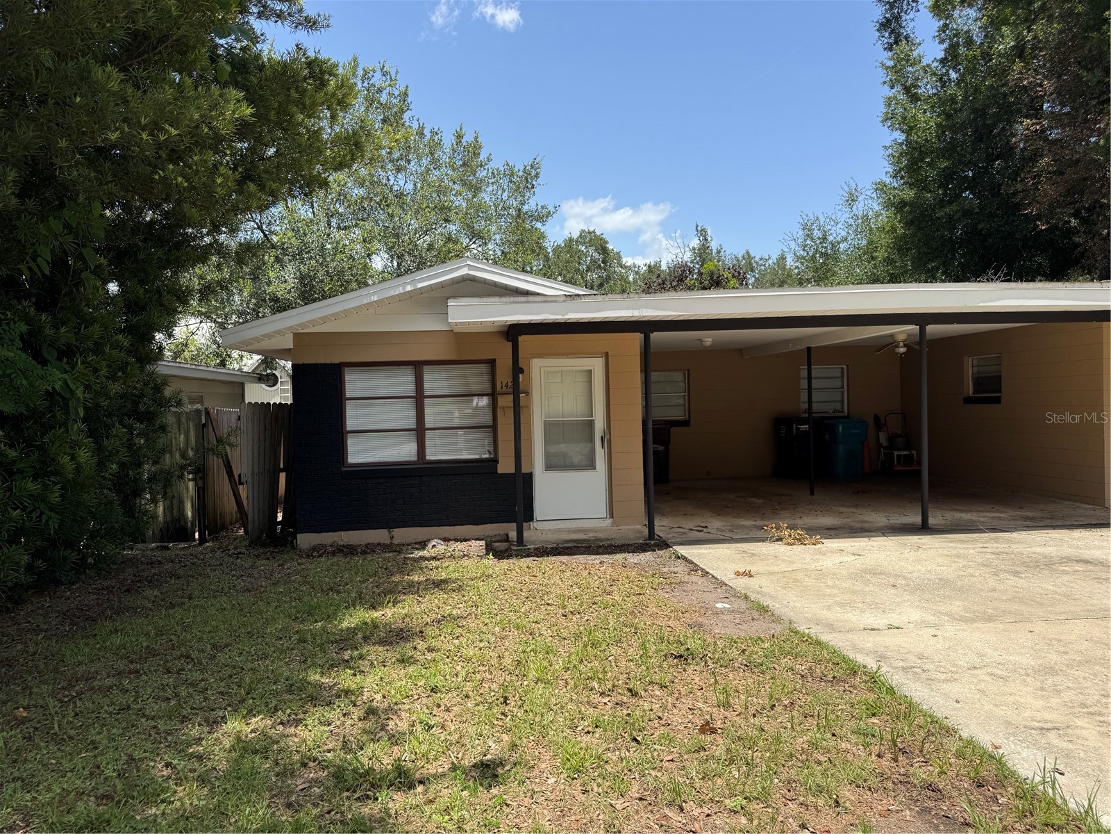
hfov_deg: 71.6
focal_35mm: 24
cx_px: 556
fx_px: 770
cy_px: 417
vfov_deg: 56.8
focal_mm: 6.76
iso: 80
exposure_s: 1/2710
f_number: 1.78
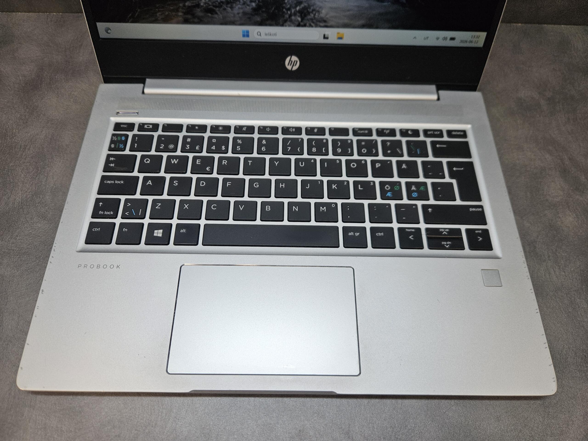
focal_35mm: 23
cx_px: 294
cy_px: 220
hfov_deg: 73.9
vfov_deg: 58.9
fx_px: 391
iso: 100
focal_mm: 5.4
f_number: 1.8
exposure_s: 1/370
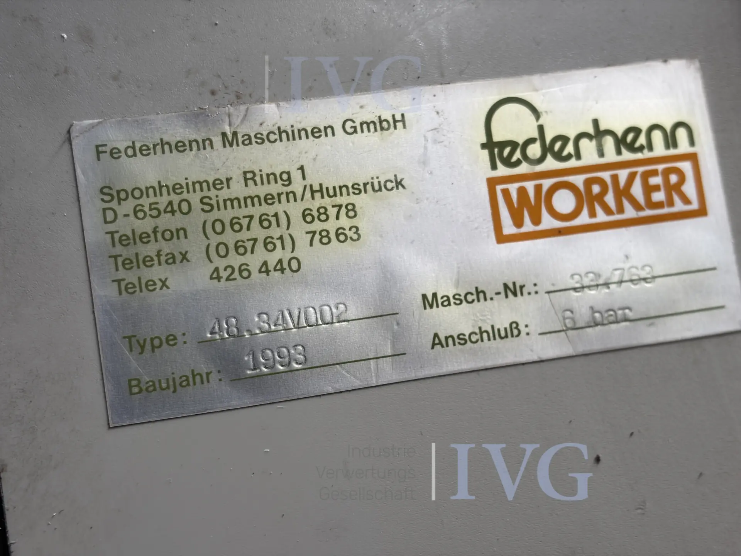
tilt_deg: +5.3
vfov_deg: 28.0
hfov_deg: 36.8
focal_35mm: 52
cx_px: 370
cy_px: 278
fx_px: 1113
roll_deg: +10.5
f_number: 1.6
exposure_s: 1/114
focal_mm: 5.96
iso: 50
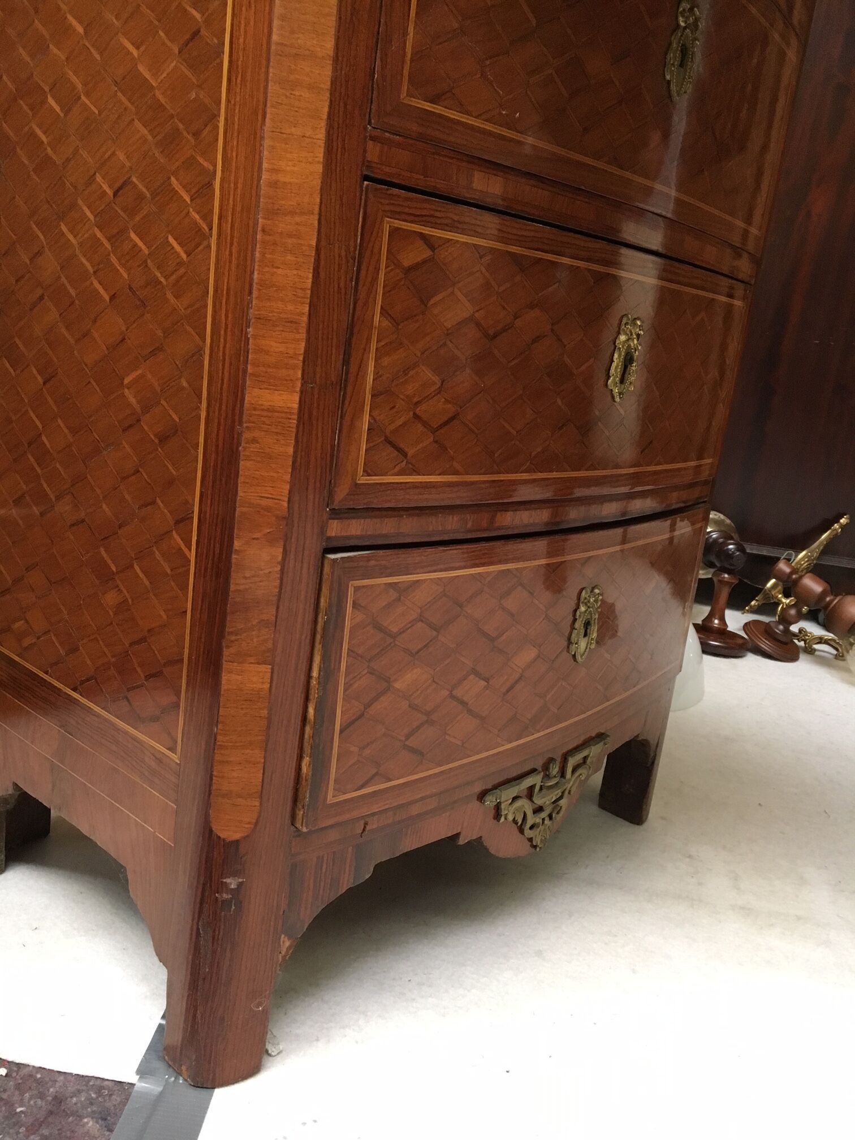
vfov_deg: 61.7
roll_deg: -7.4
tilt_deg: -13.8
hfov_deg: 48.2
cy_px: 570
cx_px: 428
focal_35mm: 29
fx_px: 955
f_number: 2.2
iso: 250
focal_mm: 4.15
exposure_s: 1/33
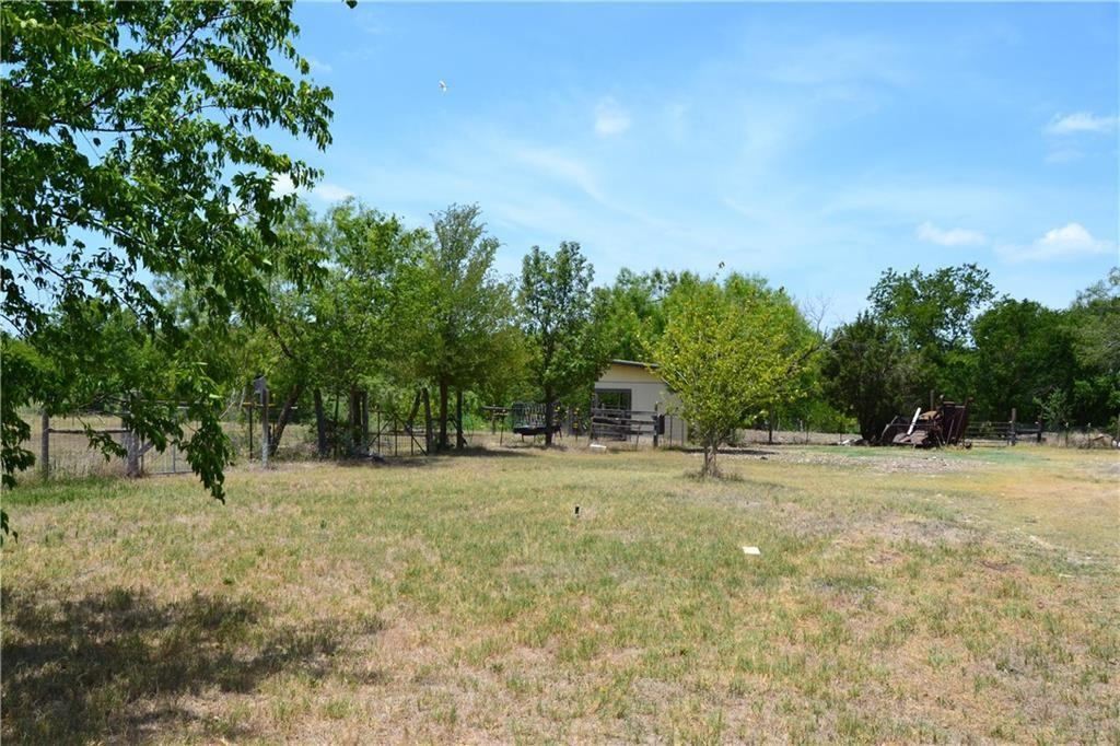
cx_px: 560
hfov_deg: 57.2
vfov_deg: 39.9
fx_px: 1026
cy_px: 373
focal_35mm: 33
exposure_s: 1/400
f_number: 11
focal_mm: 22
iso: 400
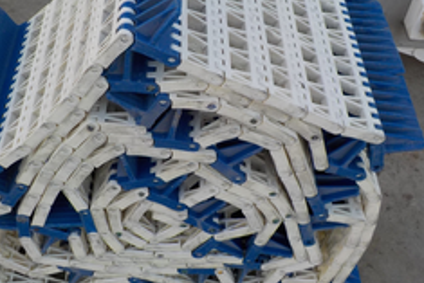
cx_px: 173
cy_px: 76
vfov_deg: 25.3
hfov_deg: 37.4
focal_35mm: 53
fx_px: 625
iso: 125
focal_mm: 4.1
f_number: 3.3
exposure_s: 1/160
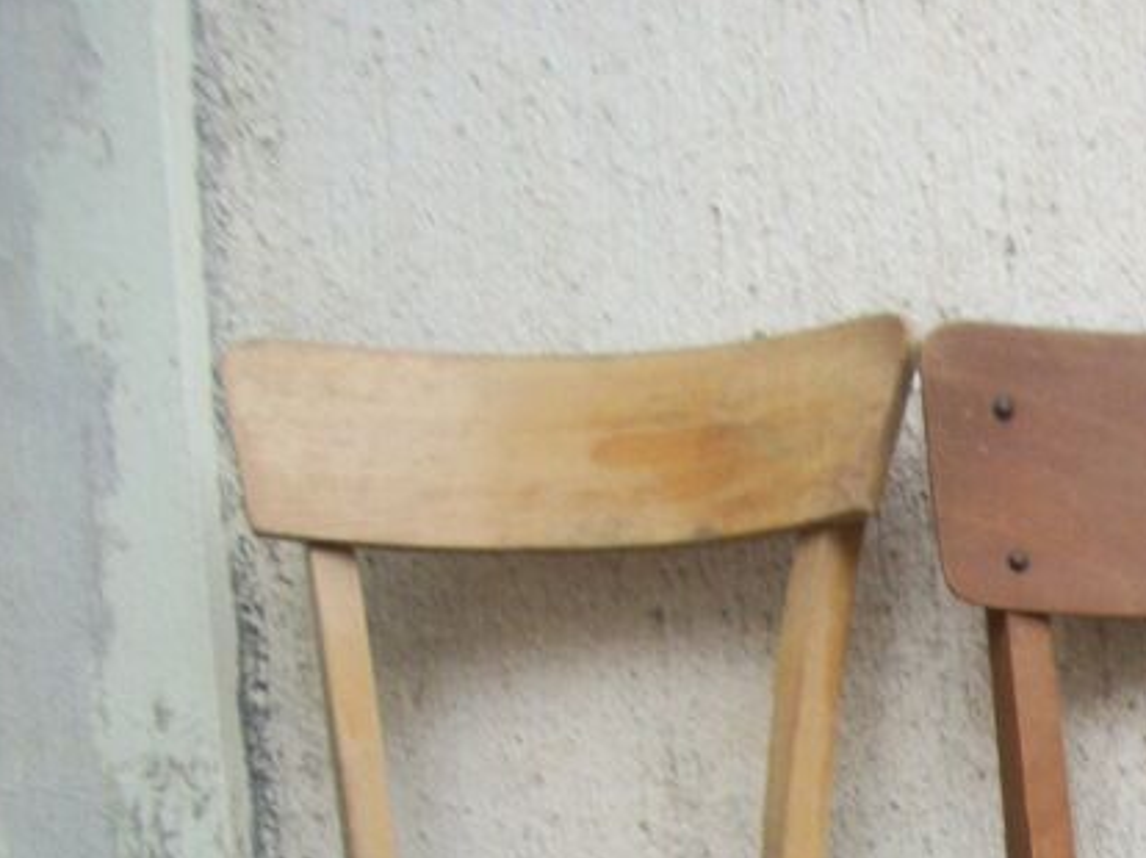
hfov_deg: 18.4
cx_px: 1520
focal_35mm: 99
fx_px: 3276
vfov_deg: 13.9
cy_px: 1315
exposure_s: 1/160
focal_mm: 5.7
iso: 80
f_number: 2.9
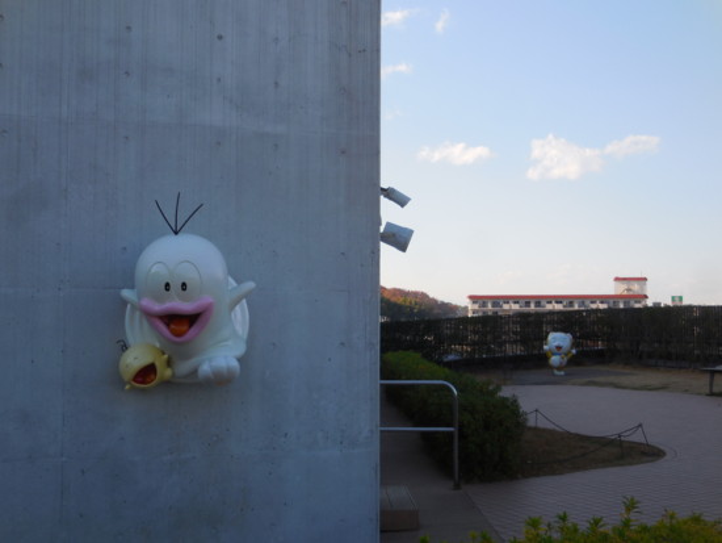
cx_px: 361
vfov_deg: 32.2
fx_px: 939
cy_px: 272
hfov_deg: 42.1
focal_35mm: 45
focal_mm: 8.1
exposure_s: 1/640
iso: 125
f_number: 4.2
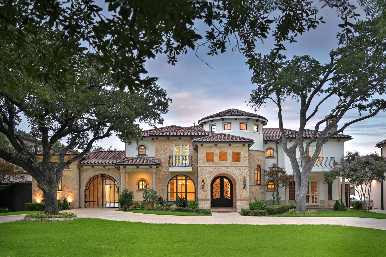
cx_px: 193
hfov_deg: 58.7
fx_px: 343
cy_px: 128
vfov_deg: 41.1
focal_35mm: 32
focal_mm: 32
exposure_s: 1/50
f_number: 9
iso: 800
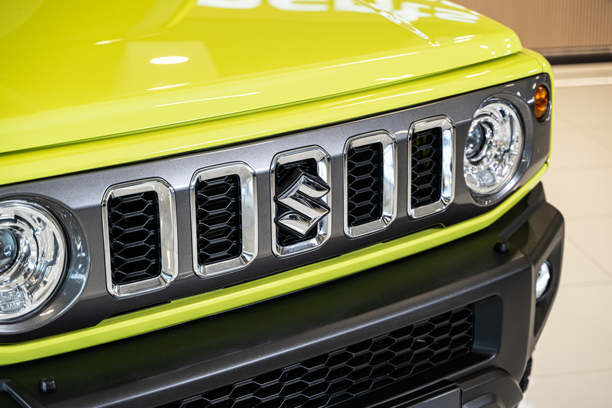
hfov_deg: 27.0
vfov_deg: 18.2
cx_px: 306
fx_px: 1275
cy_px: 204
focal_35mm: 75
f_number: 4
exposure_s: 1/125
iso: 500
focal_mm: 75
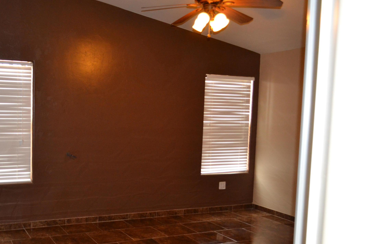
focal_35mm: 38
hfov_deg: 49.7
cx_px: 120
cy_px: 142
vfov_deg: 35.0
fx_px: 386
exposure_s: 1/60
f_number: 3.5
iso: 1250
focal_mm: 18
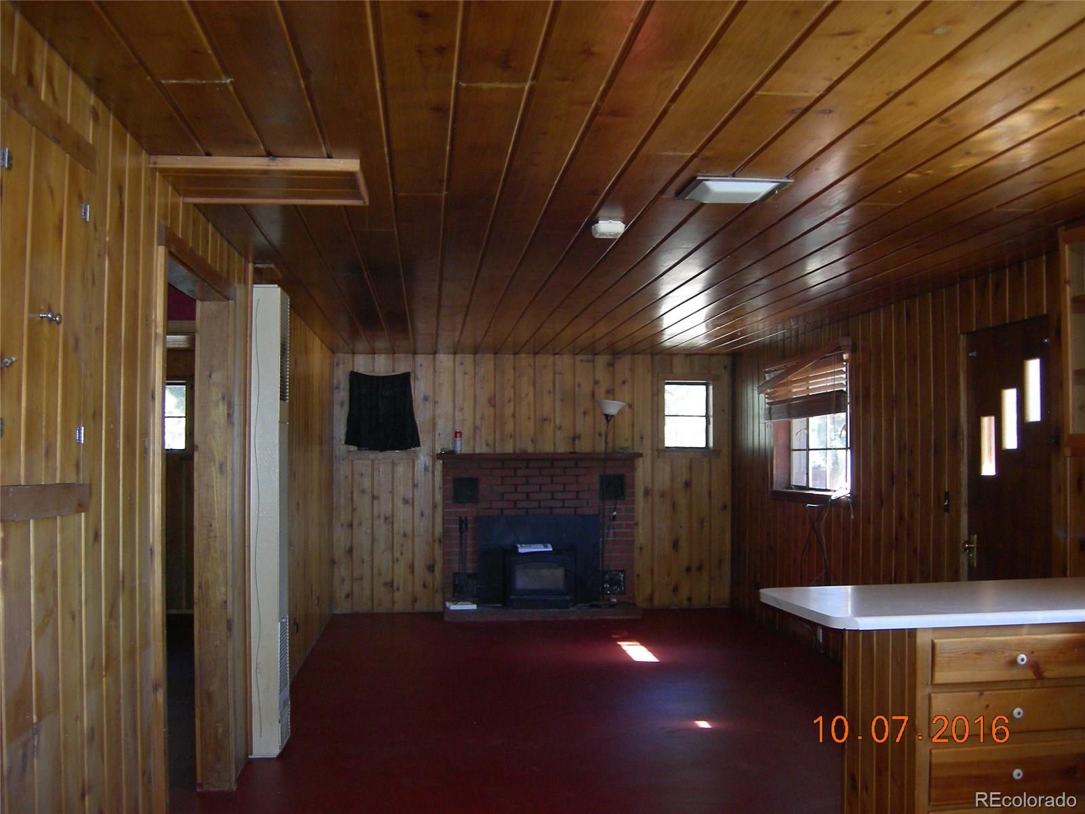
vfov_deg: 39.7
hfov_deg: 51.4
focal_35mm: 36
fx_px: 1128
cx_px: 542
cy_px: 407
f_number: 2.7
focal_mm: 7.5
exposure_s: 1/60.1
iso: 196
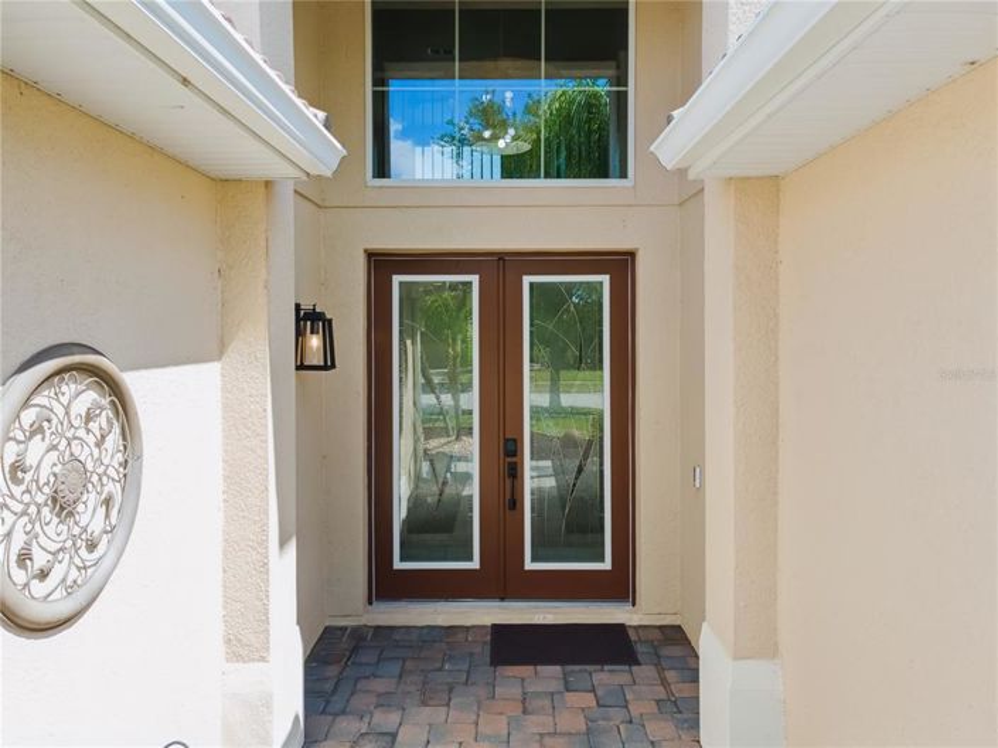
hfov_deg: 71.6
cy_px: 374
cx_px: 499
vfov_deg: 56.8
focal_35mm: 24
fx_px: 692
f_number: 2.8
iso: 100
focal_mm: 4.5
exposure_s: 1/180
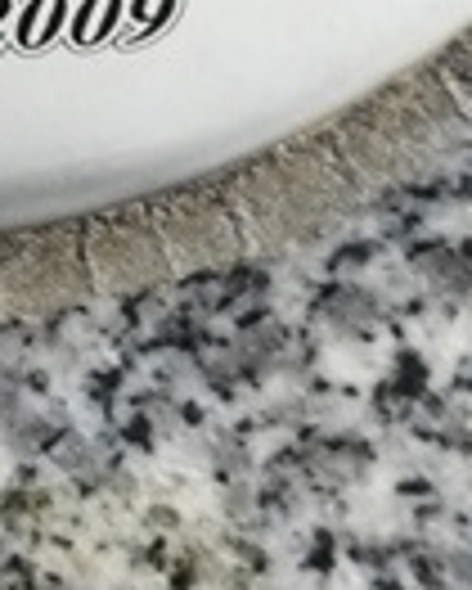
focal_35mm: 297
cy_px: 50
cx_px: -137
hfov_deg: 5.2
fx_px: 5180
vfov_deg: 6.5
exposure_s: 1/854
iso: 50
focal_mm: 4.71
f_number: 1.7
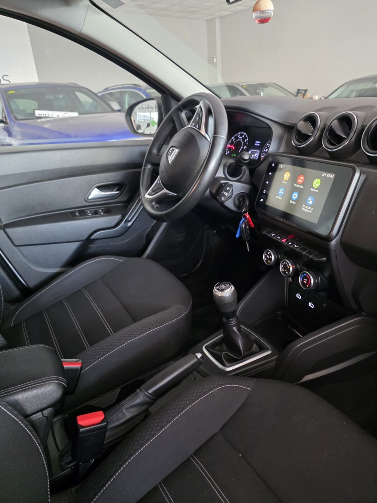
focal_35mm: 23
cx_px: 188
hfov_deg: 58.9
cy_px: 252
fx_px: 334
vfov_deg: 73.9
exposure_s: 1/33.3
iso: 1250
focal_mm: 6.3
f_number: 1.7
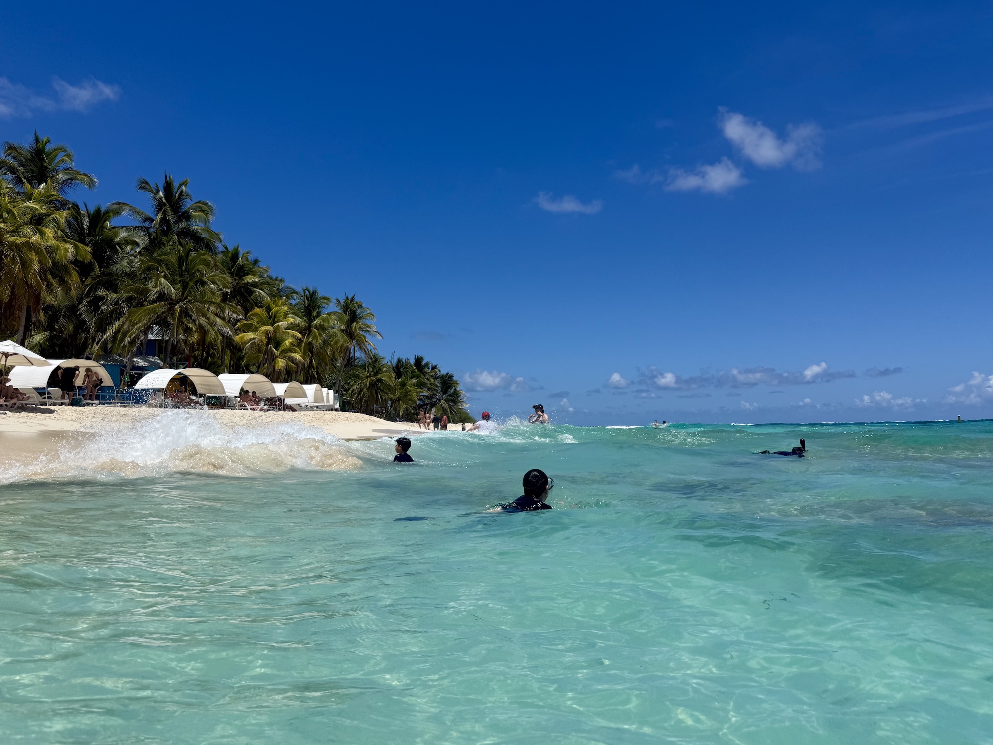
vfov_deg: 56.8
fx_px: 688
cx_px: 496
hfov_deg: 71.6
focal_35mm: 24
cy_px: 372
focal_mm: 6.76
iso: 80
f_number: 1.78
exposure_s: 1/10309
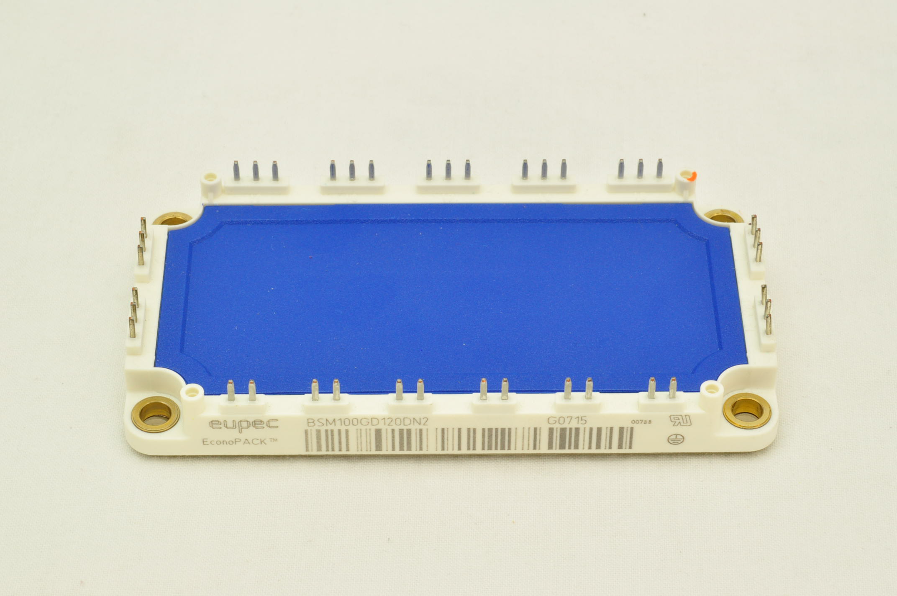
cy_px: 298
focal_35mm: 90
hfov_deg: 22.6
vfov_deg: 15.2
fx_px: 2240
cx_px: 448
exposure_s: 1/13
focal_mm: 60
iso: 400
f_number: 20
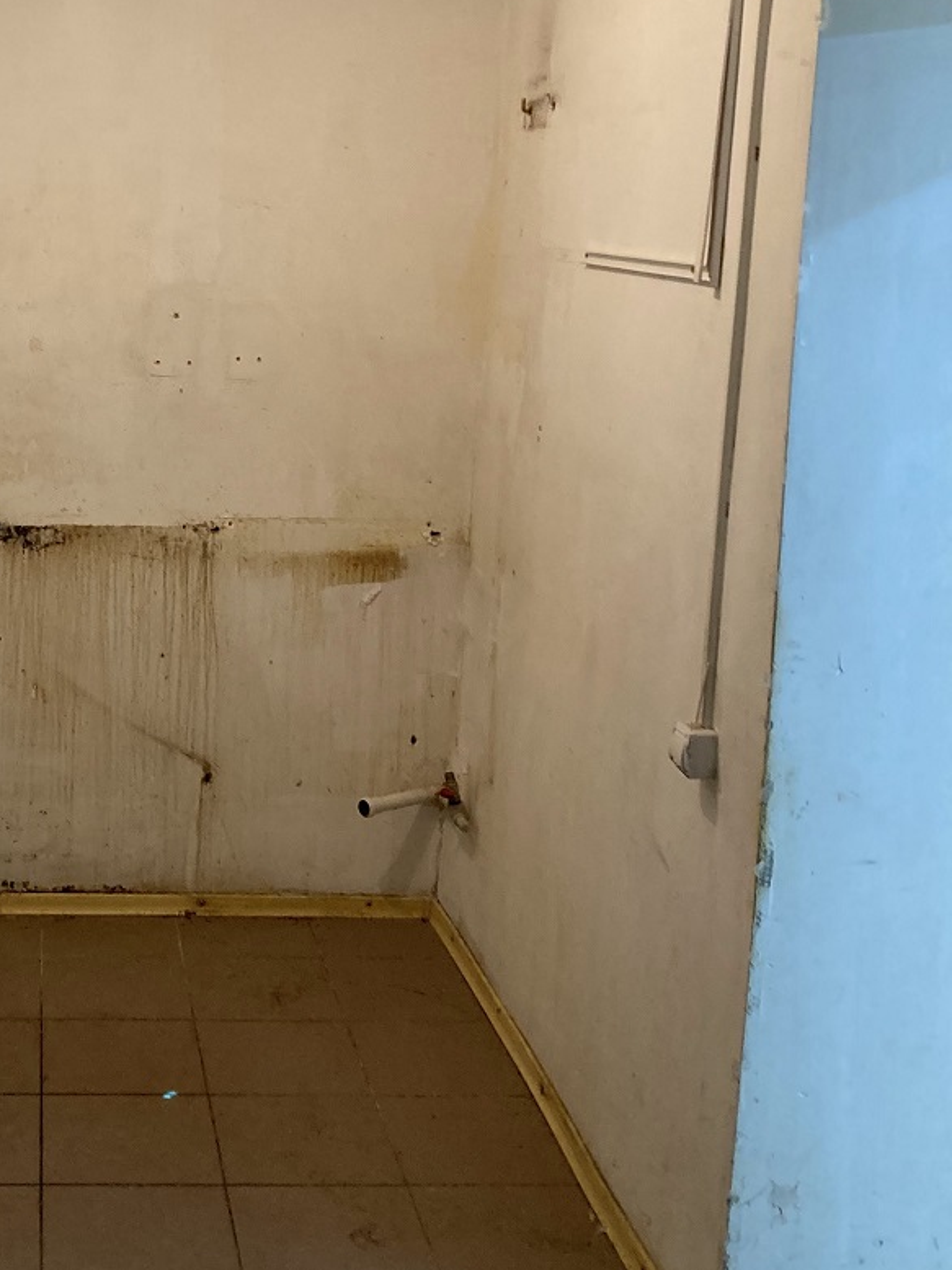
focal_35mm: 48
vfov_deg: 39.4
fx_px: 1761
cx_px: 149
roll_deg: +0.4
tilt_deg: -3.1
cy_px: 463
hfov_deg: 29.3
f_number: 1.8
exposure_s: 1/50
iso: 125
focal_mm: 3.99
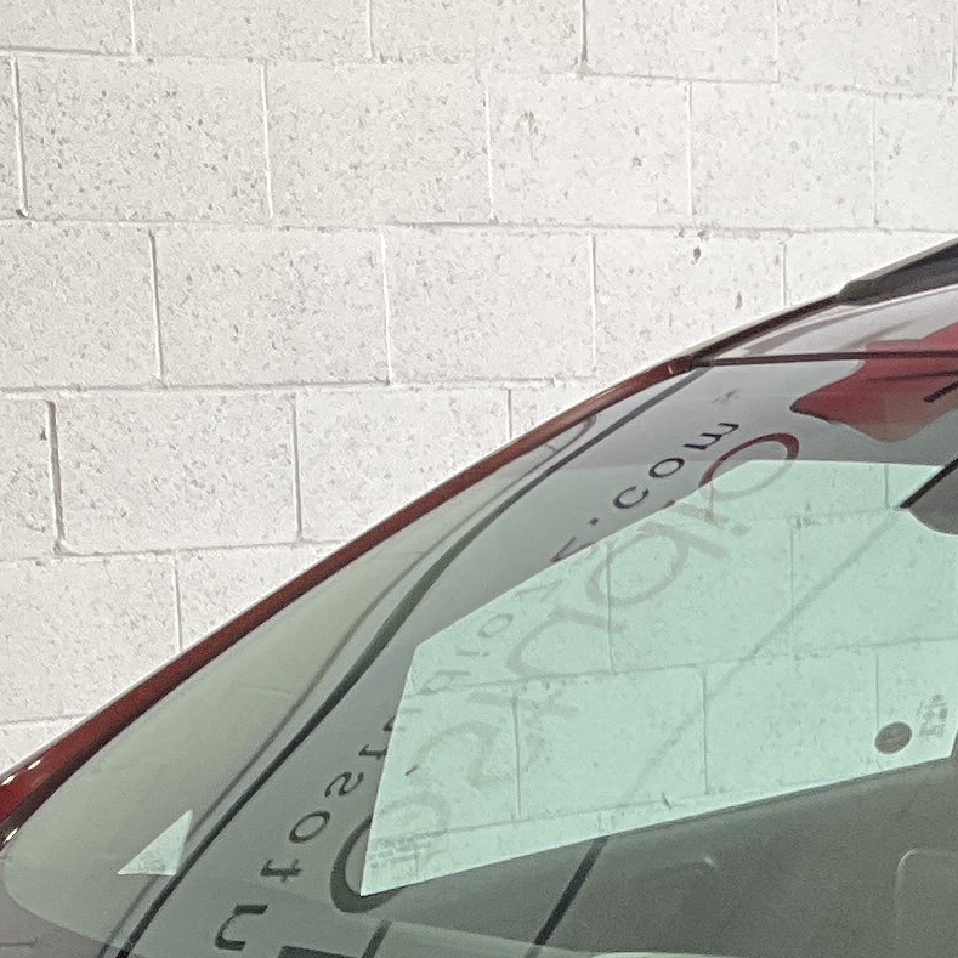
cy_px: 1705
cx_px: 965
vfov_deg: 12.3
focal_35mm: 131
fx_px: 4102
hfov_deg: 13.1
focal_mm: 3
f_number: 1.8
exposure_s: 1/122
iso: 50
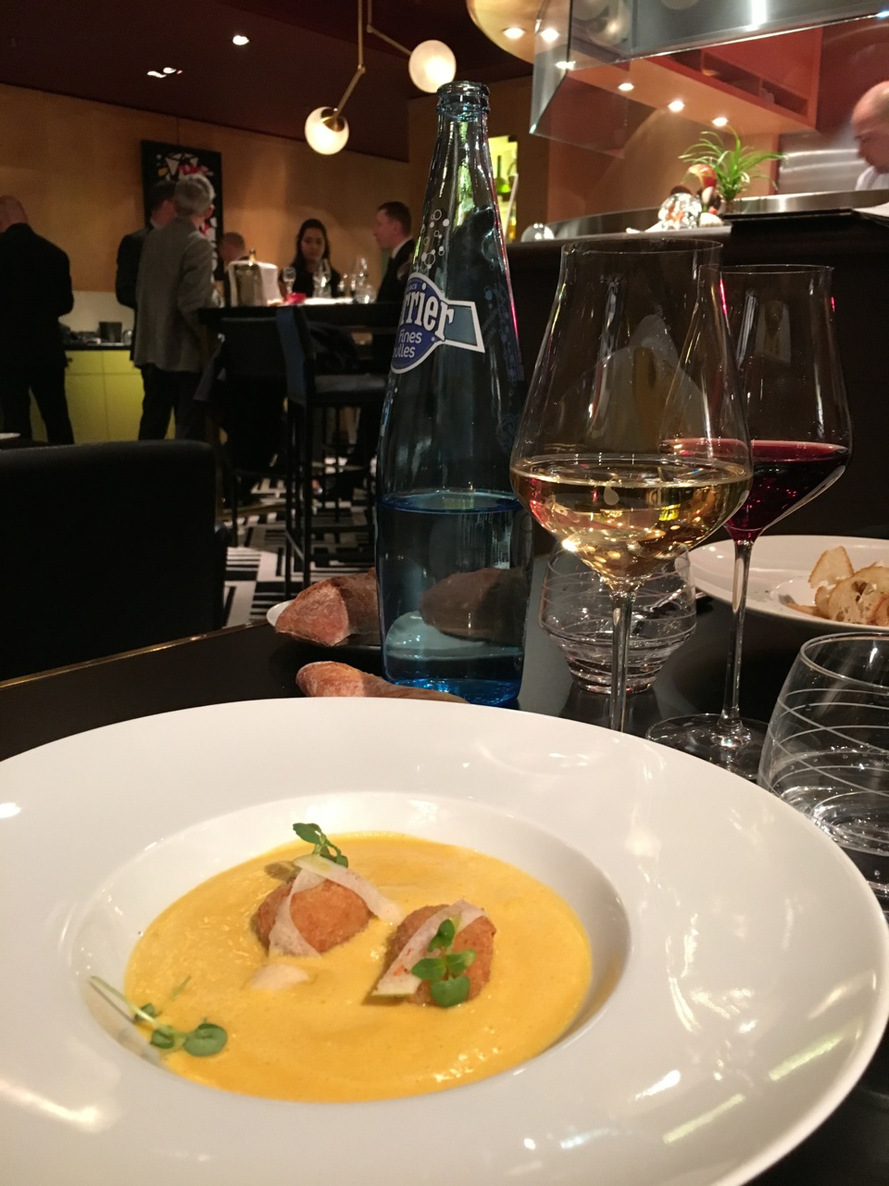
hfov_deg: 48.2
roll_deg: -0.8
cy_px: 593
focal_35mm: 29
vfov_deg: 61.7
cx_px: 444
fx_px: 993
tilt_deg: -14.7
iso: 200
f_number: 2.2
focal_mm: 4.15
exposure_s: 1/17
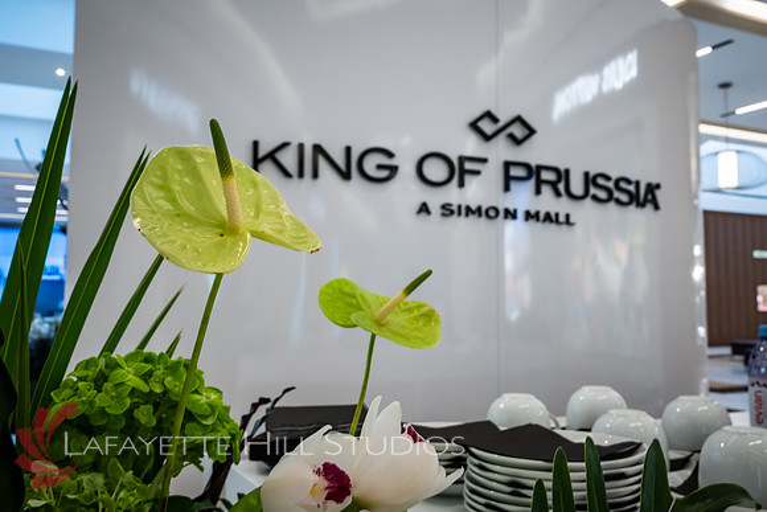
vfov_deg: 38.4
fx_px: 735
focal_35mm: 34
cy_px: 256
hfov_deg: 55.1
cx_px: 384
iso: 1000
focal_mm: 34.5
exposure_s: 1/15
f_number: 14
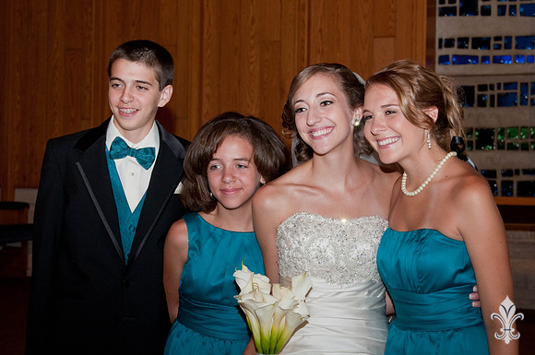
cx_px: 268
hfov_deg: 29.3
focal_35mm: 69
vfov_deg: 19.7
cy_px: 178
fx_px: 1024
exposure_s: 1/125
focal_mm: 46
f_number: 6.3
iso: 500
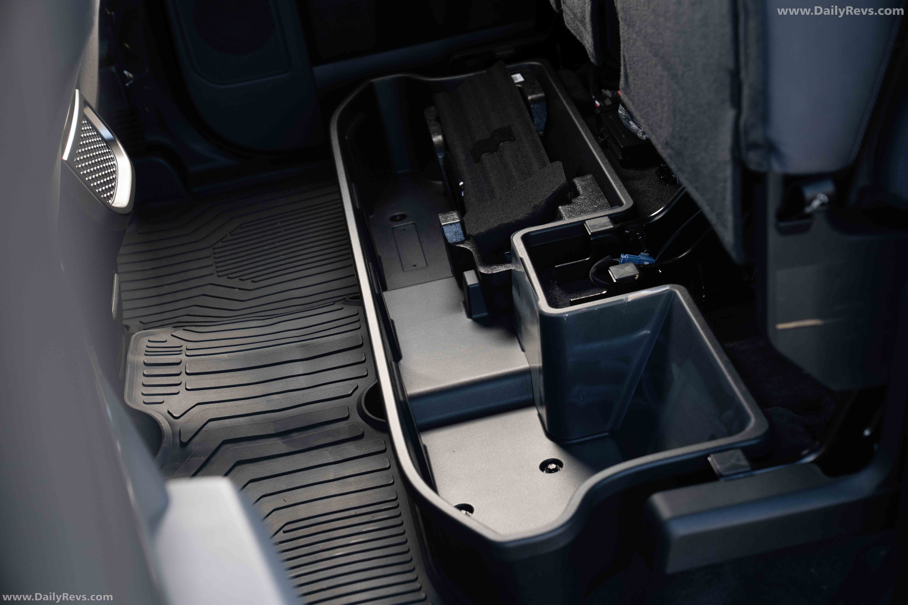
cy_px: 302
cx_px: 454
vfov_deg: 21.9
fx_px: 1564
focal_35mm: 62
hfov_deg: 32.4
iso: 500
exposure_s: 1/160
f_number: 4.5
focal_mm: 62
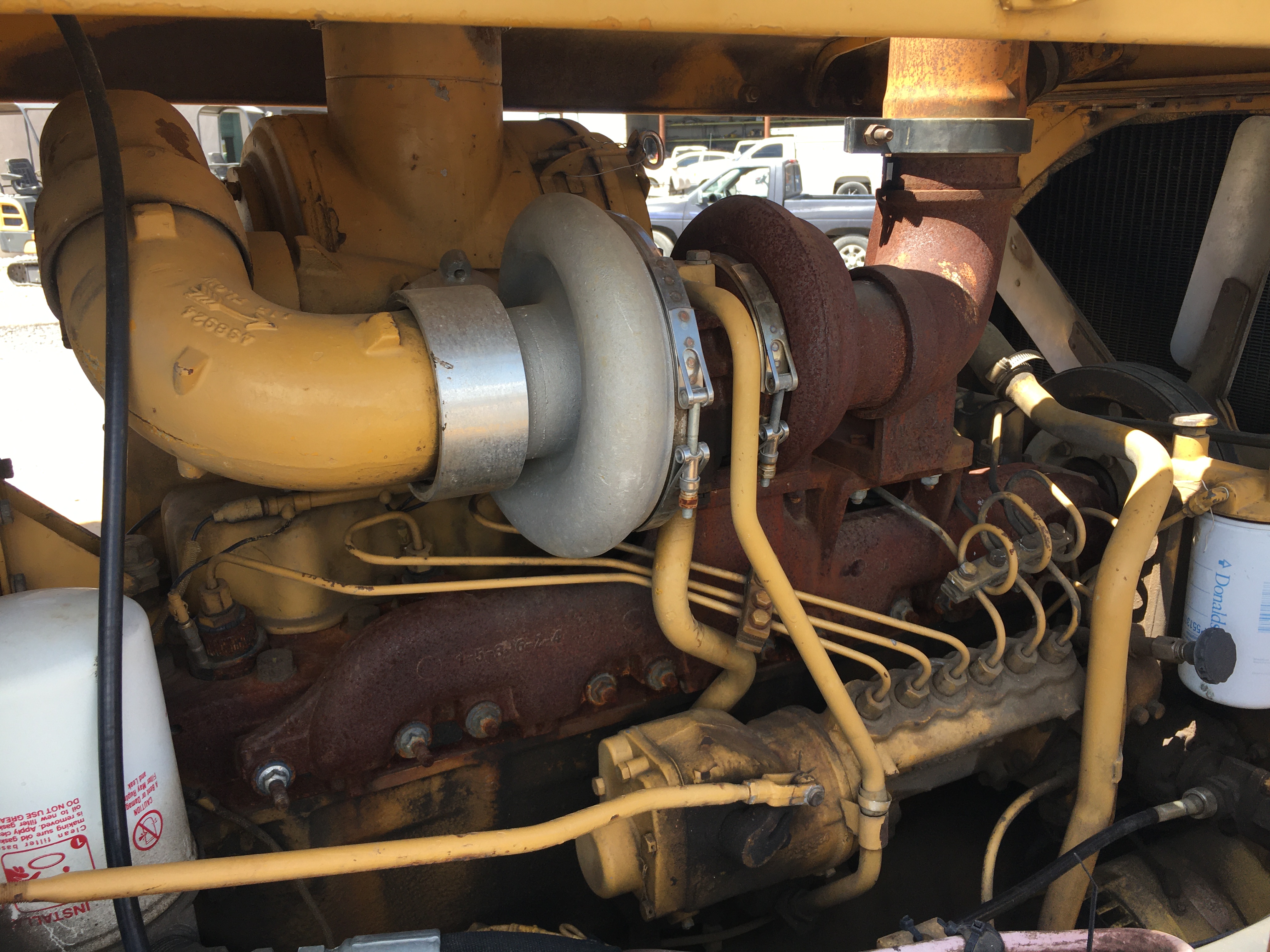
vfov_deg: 48.2
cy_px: 476
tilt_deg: -16.4
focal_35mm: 29
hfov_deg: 61.7
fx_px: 1064
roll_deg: +1.5
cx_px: 635
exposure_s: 1/274
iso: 25
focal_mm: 4.15
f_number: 2.2
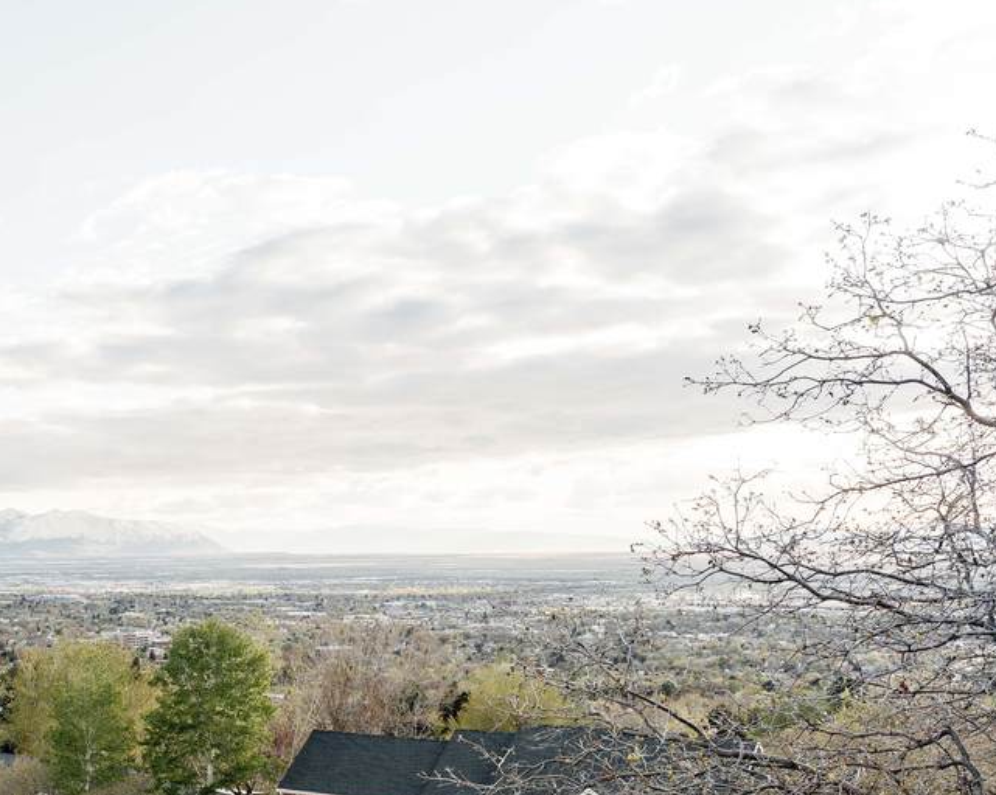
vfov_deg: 32.6
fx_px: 1326
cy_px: 623
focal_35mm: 45
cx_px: 71
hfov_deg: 38.0
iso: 100
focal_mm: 24
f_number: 4.5
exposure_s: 1/250
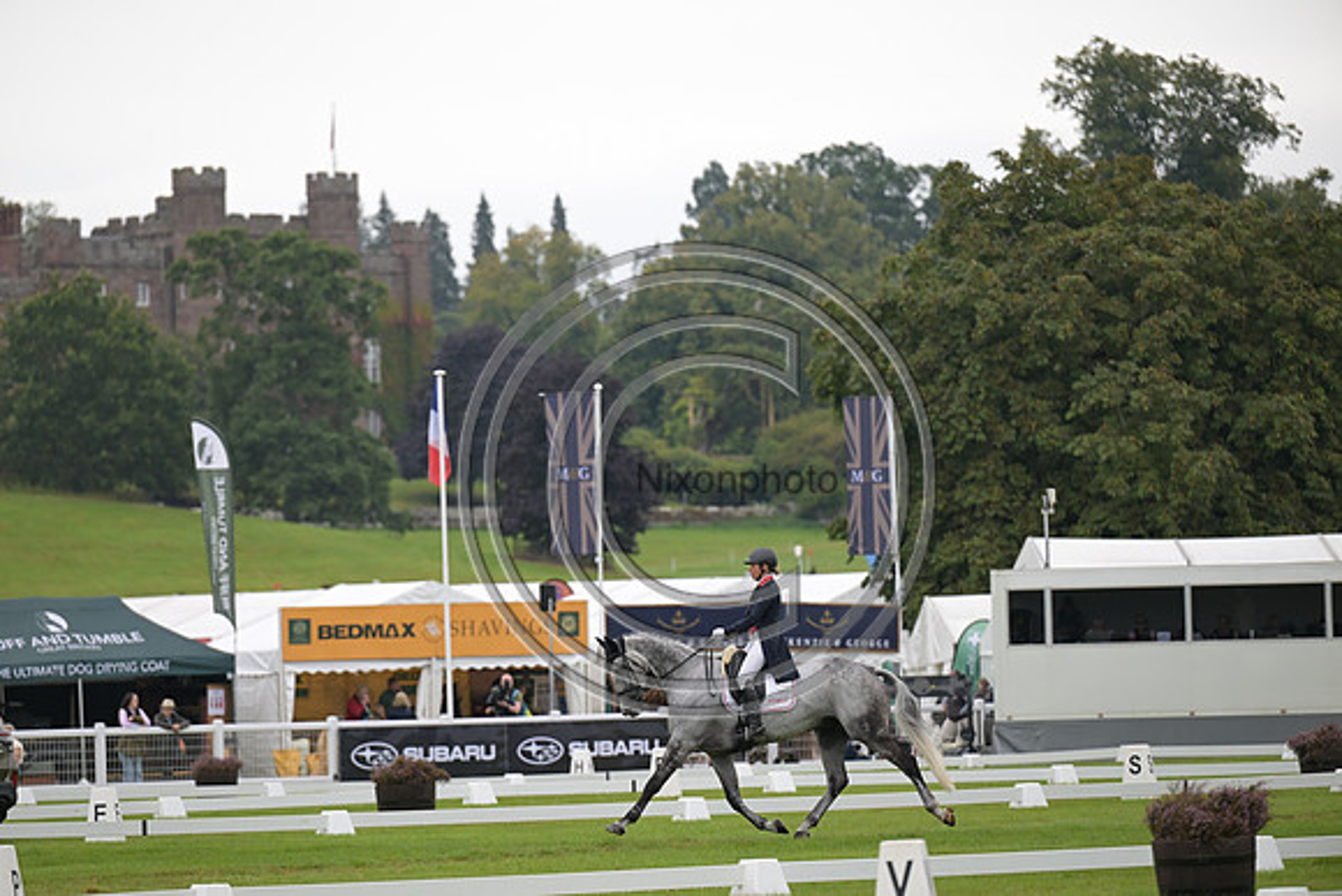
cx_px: 671
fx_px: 7457
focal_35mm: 200
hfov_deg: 10.3
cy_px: 448
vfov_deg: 6.9
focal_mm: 200
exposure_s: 1/1250
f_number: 3.5
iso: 560
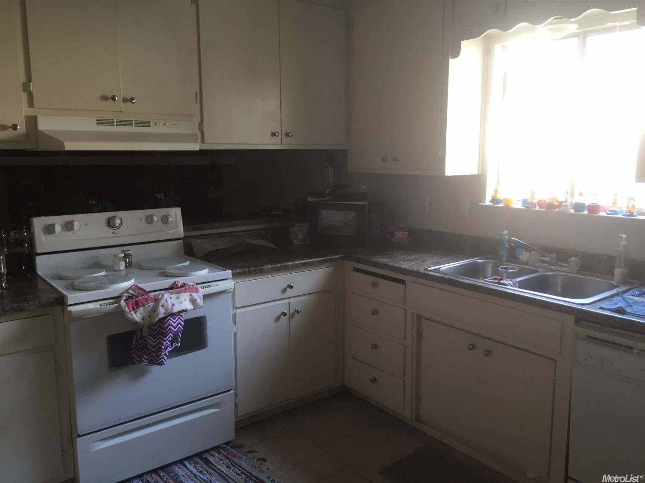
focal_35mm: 29
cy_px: 242
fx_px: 540
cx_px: 322
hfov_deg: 61.7
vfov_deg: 48.2
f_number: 2.2
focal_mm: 4.15
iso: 80
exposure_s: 1/30
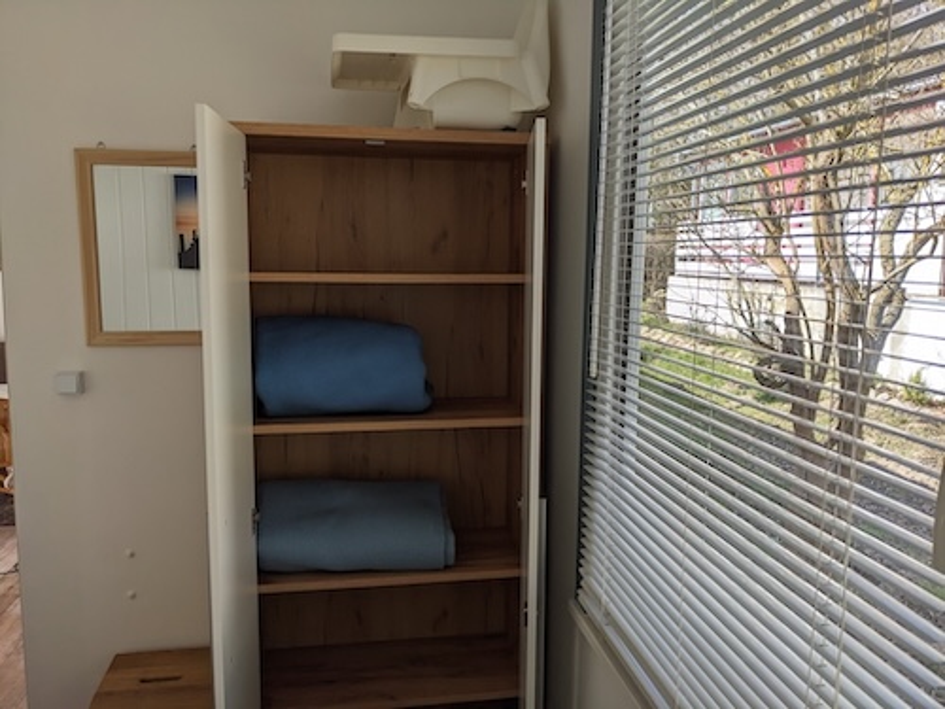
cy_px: 354
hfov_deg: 65.3
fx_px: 737
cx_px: 472
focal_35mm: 27
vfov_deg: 51.4
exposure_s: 1/757
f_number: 1.73
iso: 41
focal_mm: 4.38
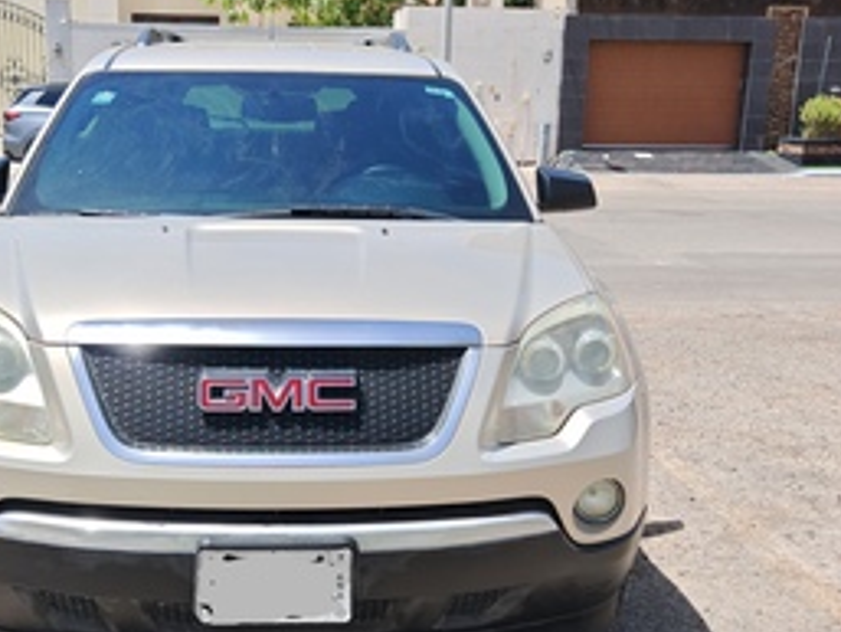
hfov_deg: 39.5
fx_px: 1167
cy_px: 385
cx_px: 335
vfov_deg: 30.2
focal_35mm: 48
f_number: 1.9
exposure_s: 1/1600
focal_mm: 6.67
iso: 50
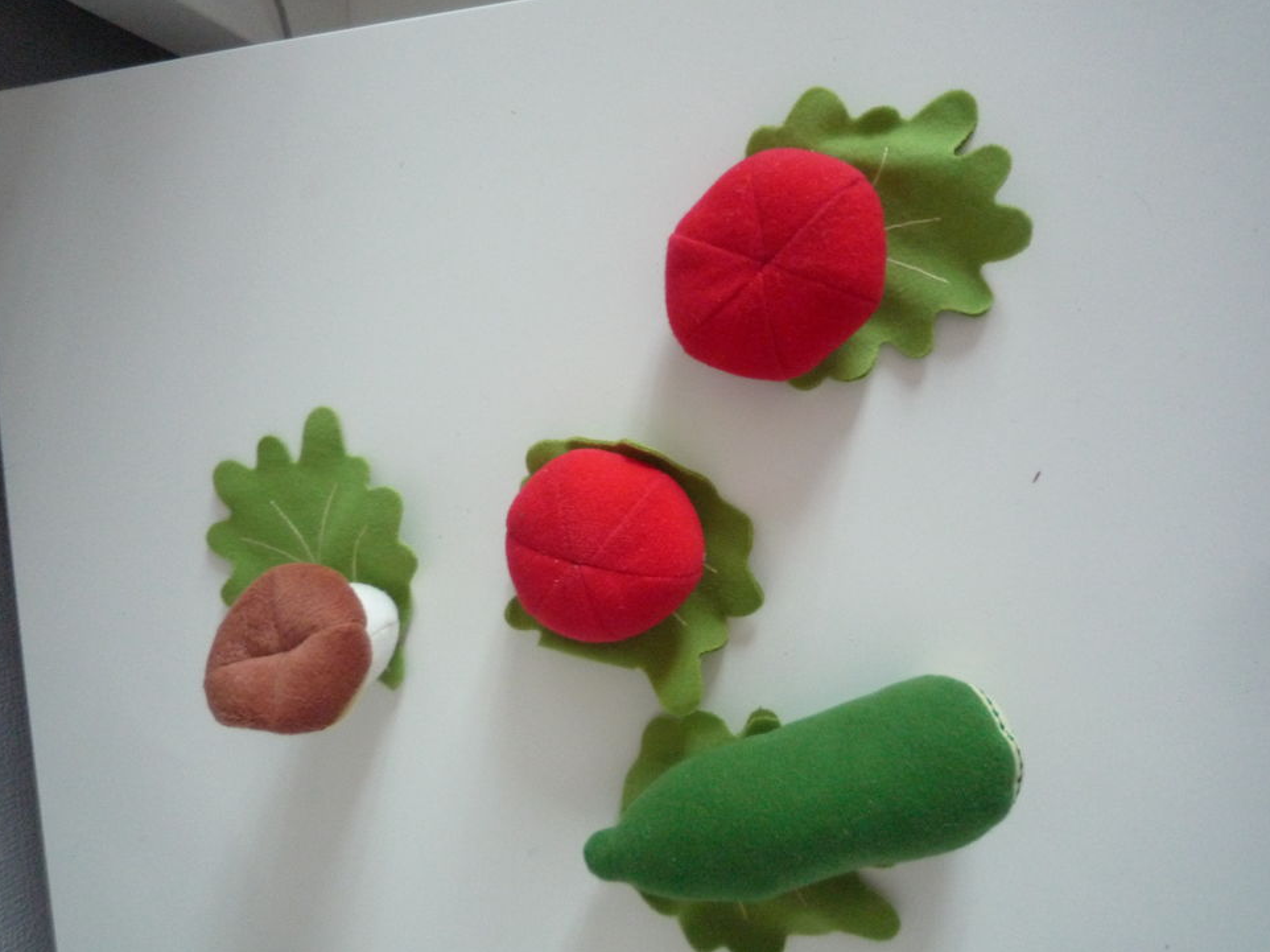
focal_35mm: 26
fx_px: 954
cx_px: 653
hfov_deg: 67.3
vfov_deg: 53.0
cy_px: 491
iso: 400
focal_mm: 4.4
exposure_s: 1/15
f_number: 2.8
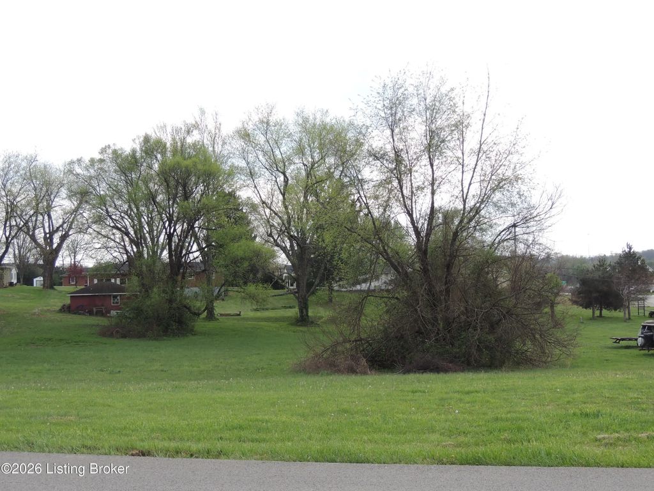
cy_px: 246
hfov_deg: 40.4
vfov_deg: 30.9
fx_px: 888
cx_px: 327
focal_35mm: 47
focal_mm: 8.3
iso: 100
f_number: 3.5
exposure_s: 1/400
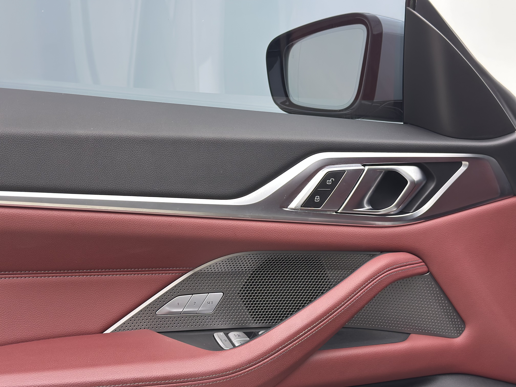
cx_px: 258
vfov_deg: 30.3
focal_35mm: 48
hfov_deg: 39.7
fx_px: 716
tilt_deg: -6.7
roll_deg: +1.2
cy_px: 194
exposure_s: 1/100
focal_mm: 6.86
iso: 80
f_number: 1.78
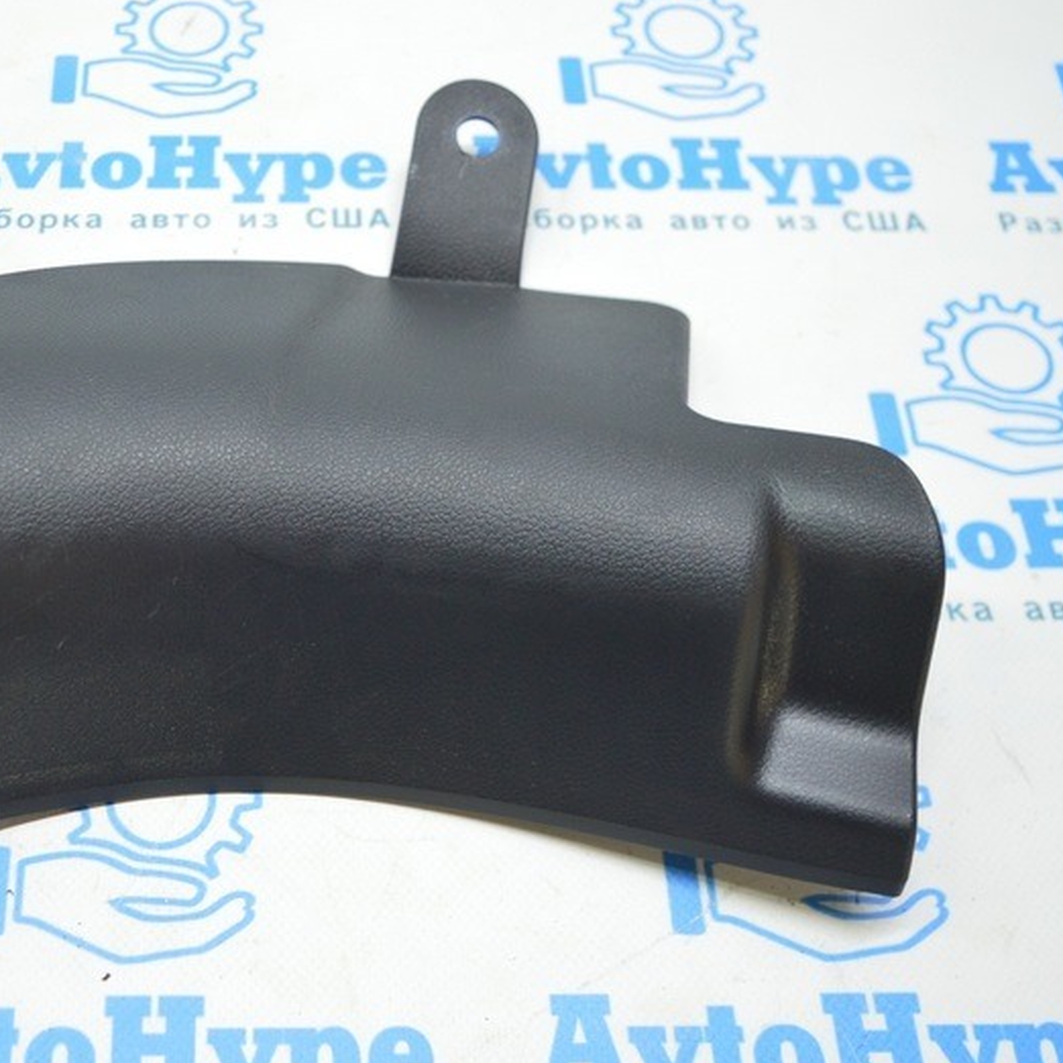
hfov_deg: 33.2
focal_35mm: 50
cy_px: 520
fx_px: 1737
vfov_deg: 34.0
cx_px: 238
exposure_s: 1/40
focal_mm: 20
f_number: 3.5
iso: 400
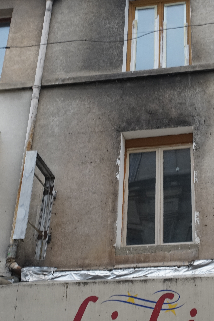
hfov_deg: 20.2
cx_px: 161
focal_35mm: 67
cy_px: 110
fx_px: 597
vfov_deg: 29.9
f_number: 4
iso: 1250
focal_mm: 40
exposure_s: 1/25
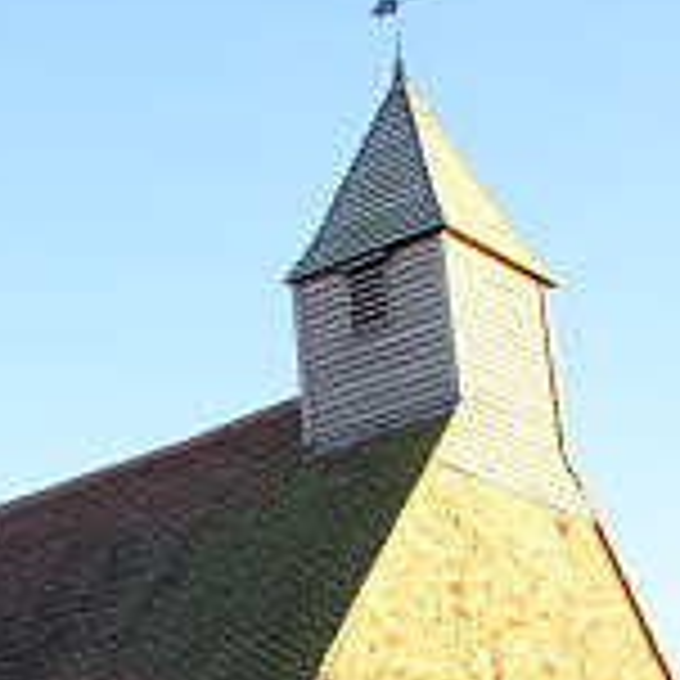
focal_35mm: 94
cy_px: 709
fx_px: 2089
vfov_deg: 17.9
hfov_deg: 18.3
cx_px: 144
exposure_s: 1/75.6
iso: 50
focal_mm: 8.9
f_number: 4
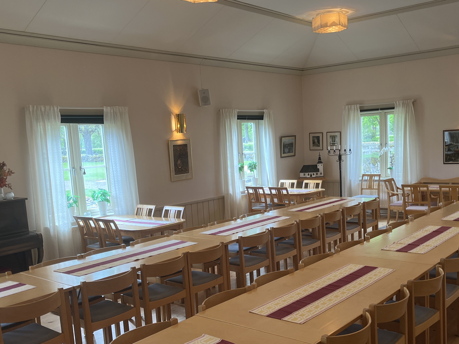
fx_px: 504
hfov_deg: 48.9
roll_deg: +3.1
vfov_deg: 37.6
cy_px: 208
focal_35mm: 38
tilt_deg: -9.3
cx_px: 251
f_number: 1.6
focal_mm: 5.1
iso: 80
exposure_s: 1/100
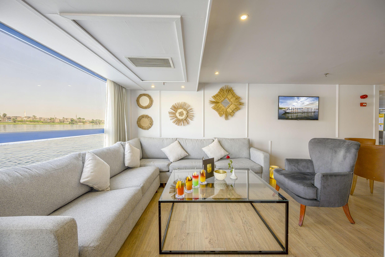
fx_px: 150
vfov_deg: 81.2
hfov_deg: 104.2
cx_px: 192
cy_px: 128
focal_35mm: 14
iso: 200
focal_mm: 14
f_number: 7.1
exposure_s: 1/5
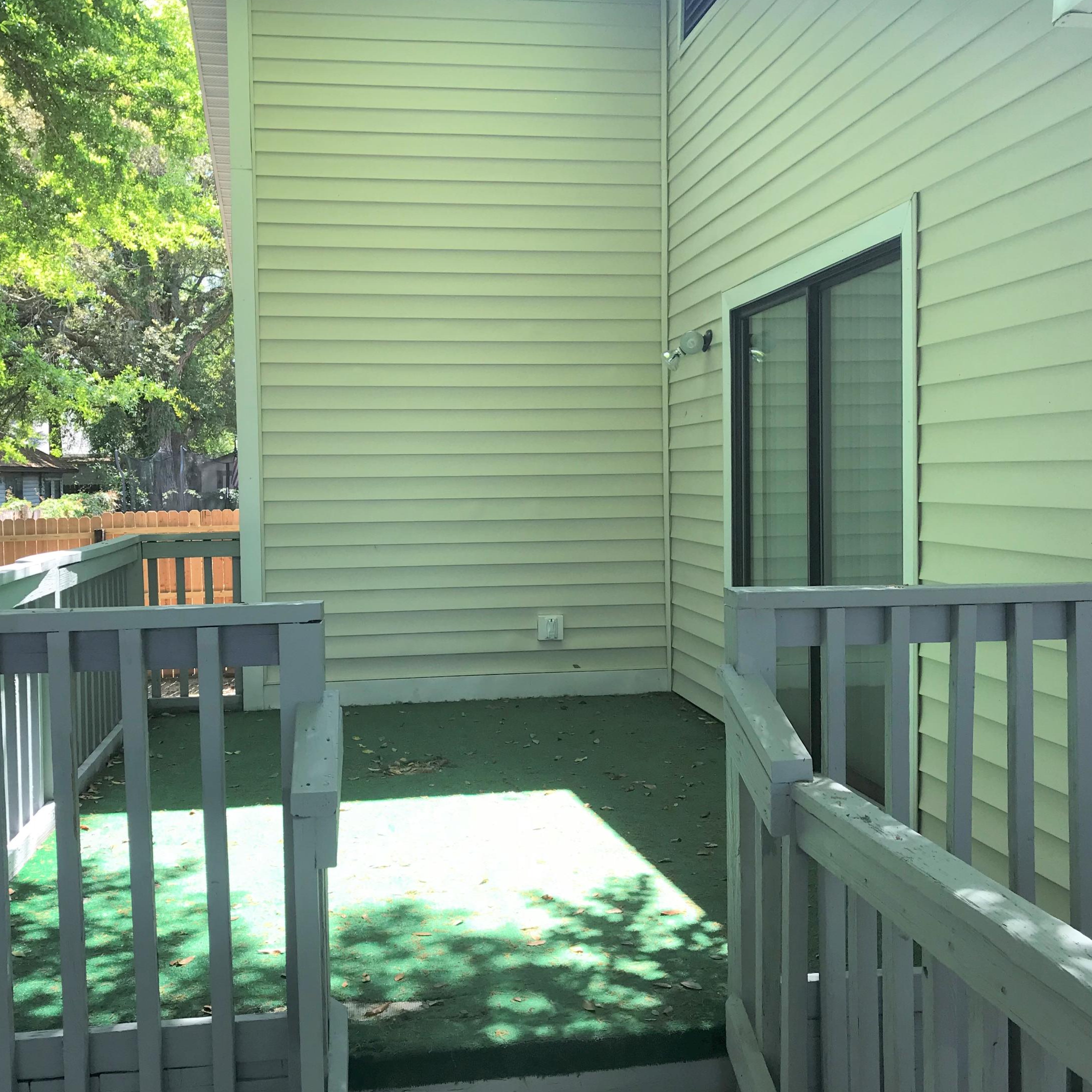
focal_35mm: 34
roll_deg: +1.5
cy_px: 536
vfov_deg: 48.4
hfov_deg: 48.4
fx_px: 1213
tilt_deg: -1.3
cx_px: 506
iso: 20
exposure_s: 1/247
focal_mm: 3.99
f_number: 1.8
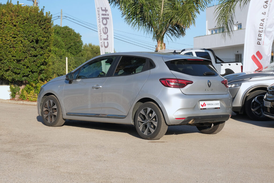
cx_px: 137
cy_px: 92
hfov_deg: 29.7
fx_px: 518
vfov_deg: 20.0
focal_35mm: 68
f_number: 9
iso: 160
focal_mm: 45
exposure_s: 1/180
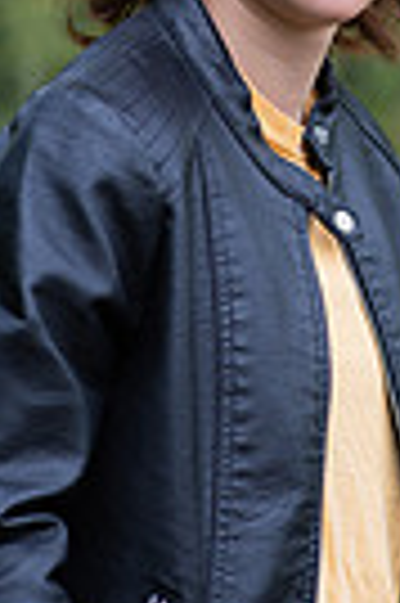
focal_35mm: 285
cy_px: 130
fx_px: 4762
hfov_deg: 4.8
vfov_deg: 7.2
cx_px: 382
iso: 100
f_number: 3.2
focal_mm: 85
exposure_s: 1/320
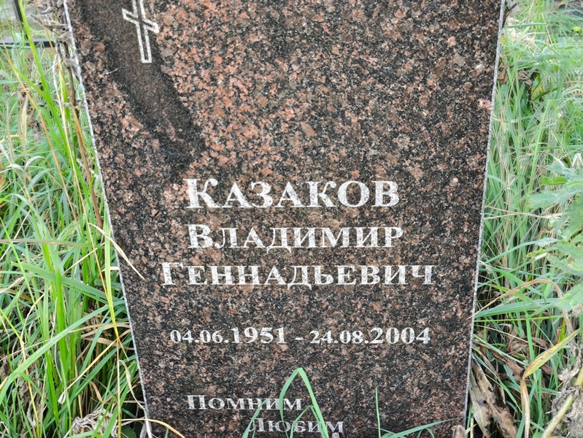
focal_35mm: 50
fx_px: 842
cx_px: 292
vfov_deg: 29.1
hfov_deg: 38.2
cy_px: 219
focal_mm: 4.71
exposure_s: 1/60
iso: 125
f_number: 1.7
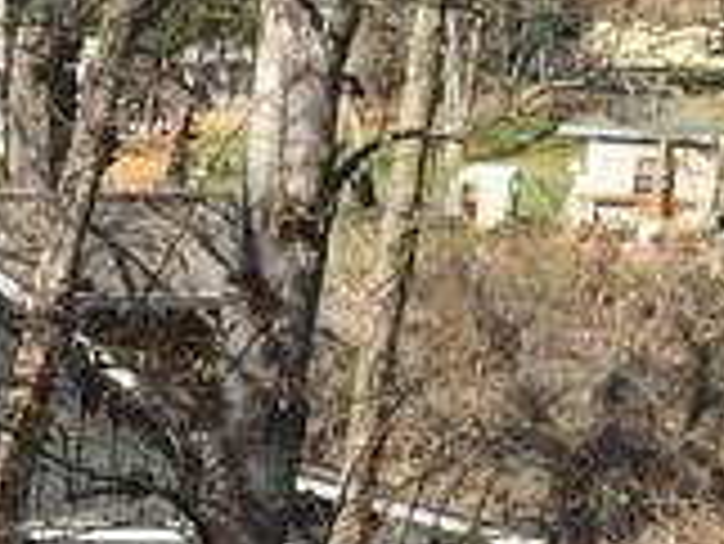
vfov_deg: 7.7
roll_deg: -1.5
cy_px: 1137
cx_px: -1048
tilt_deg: -16.4
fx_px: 3851
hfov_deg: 9.5
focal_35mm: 184
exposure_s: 1/920
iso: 32
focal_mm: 4.15
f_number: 2.2
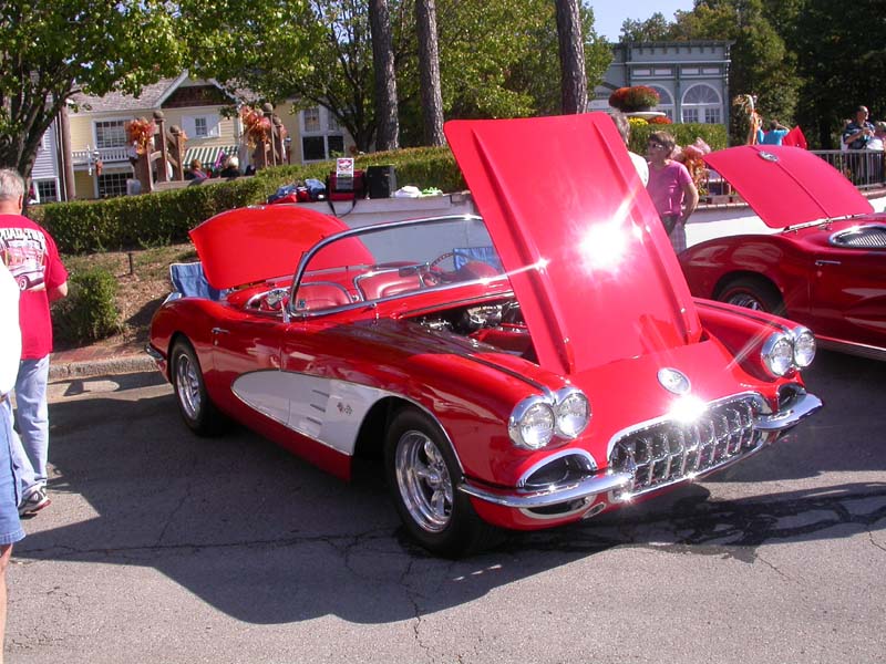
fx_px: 973
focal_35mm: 38
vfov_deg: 37.7
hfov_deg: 49.0
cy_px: 332
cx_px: 443
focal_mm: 7.85
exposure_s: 1/273
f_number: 6.7
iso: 100
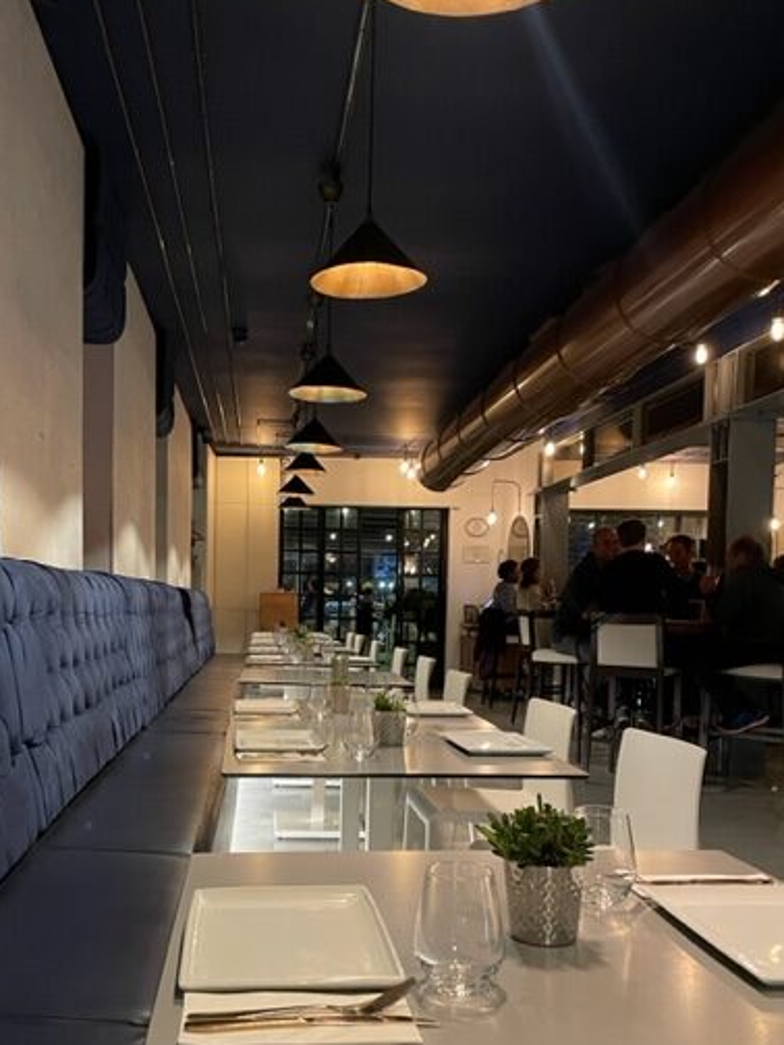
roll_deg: -0.6
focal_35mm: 33
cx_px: 324
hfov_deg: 42.8
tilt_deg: -0.8
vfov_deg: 54.8
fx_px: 997
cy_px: 643
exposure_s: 1/33
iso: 640
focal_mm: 4.2
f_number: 1.6
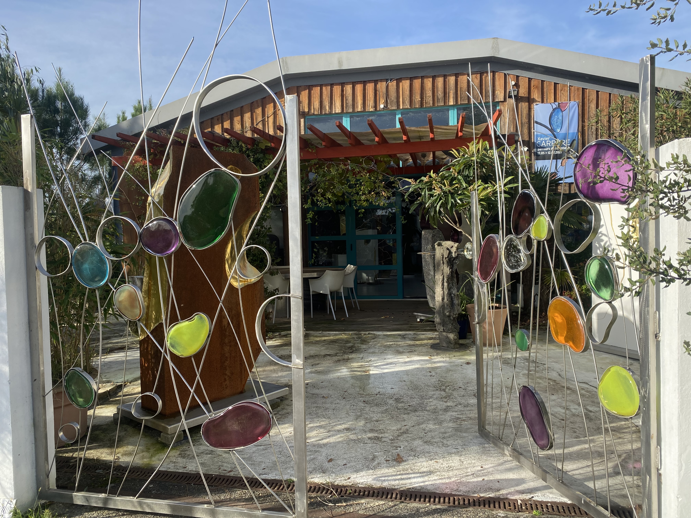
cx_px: 346
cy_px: 259
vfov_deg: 53.1
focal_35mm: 26
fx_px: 519
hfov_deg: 67.3
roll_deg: +0.8
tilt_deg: -3.4
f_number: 1.8
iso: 32
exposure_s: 1/1362
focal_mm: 4.25
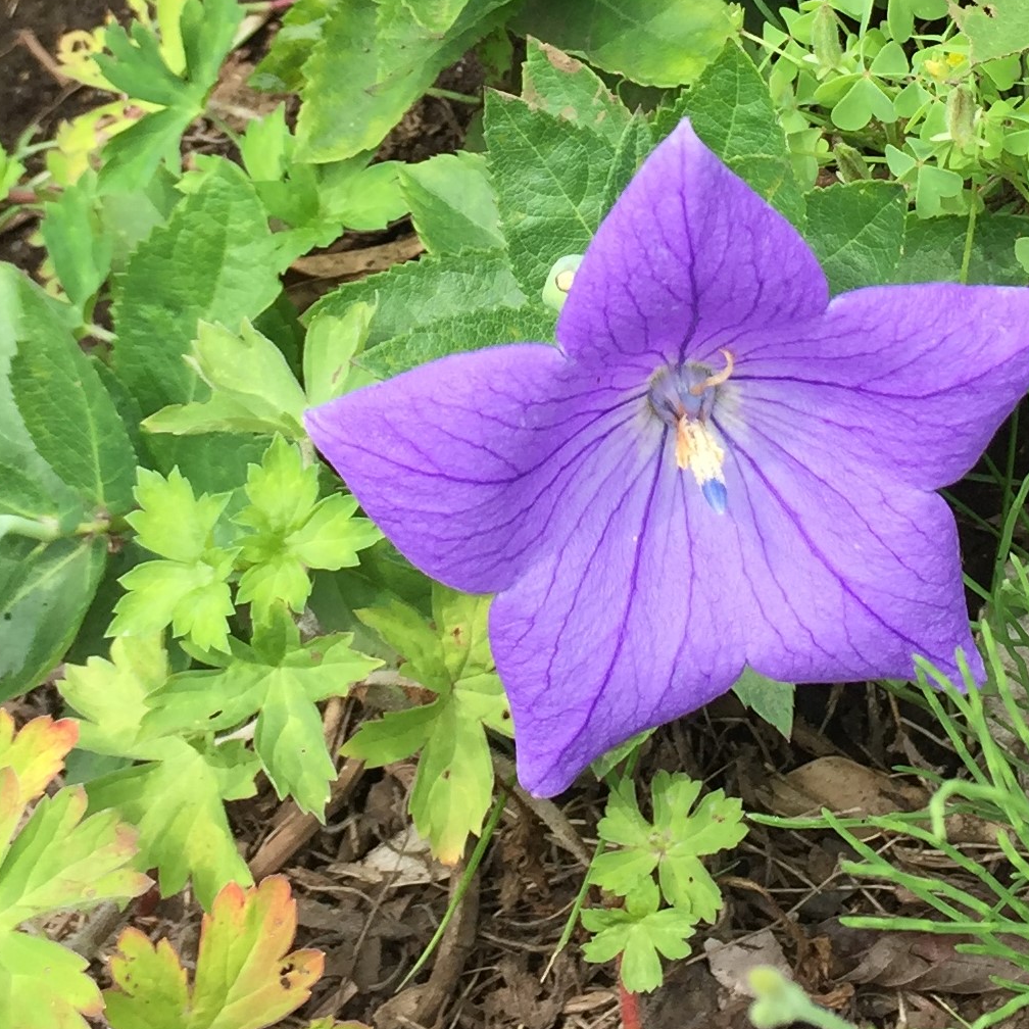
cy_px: 518
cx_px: 434
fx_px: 1177
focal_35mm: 35
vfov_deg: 47.2
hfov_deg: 47.1
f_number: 2.2
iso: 32
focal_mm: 4.15
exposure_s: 1/507
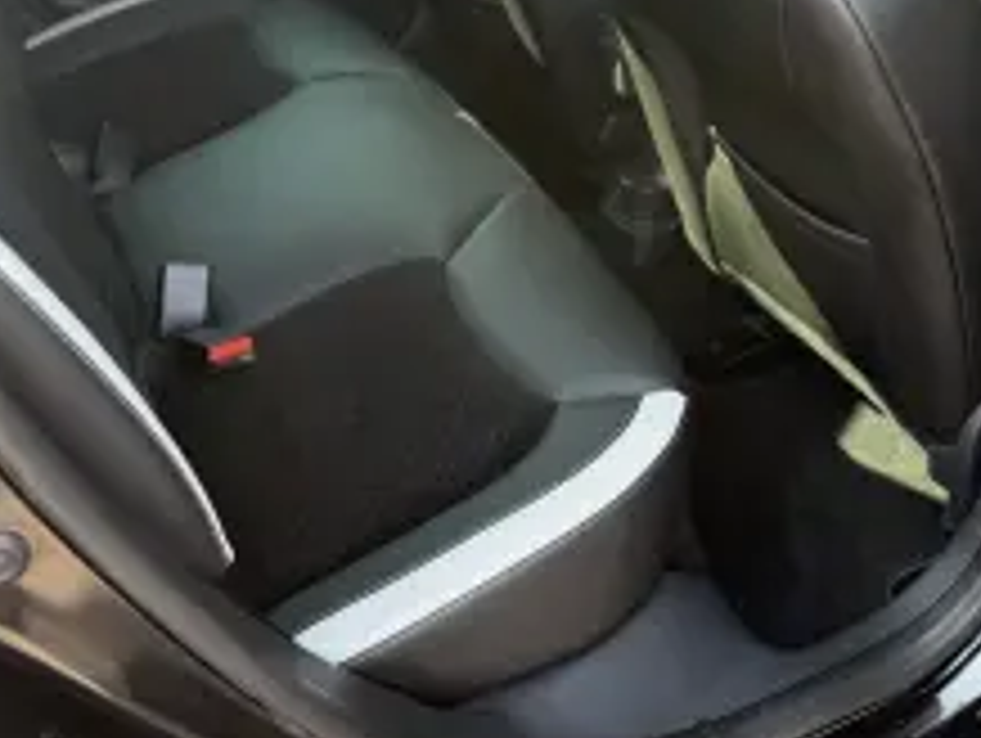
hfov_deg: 42.8
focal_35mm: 44
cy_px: 140
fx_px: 1248
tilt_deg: -28.4
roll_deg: -2.2
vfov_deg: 32.0
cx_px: 554
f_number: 1.78
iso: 160
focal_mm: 6.76
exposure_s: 1/237
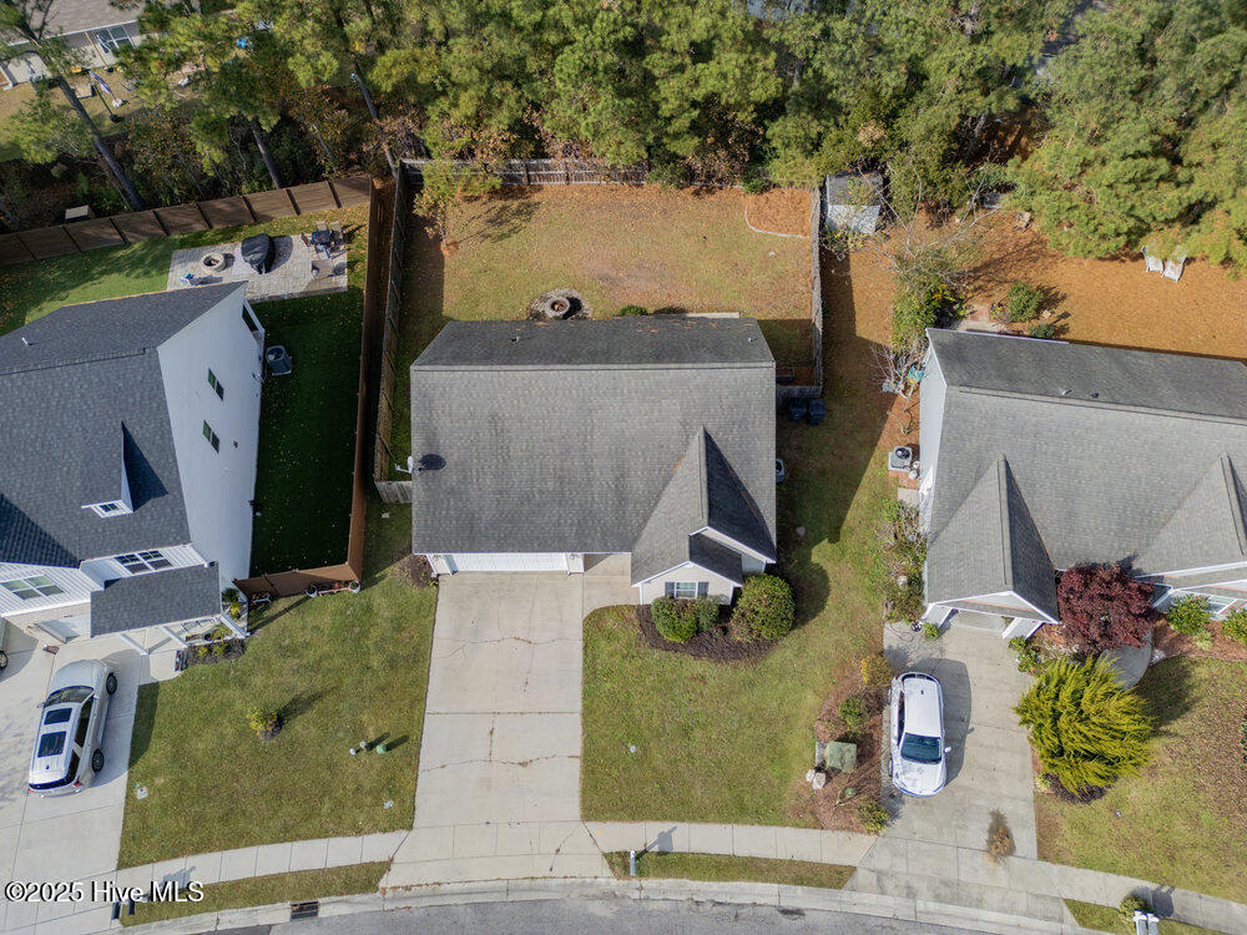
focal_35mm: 24
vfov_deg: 56.8
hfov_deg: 71.6
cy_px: 468
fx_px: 865
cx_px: 624
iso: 150
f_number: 1.7
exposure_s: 1/1250
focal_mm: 6.72
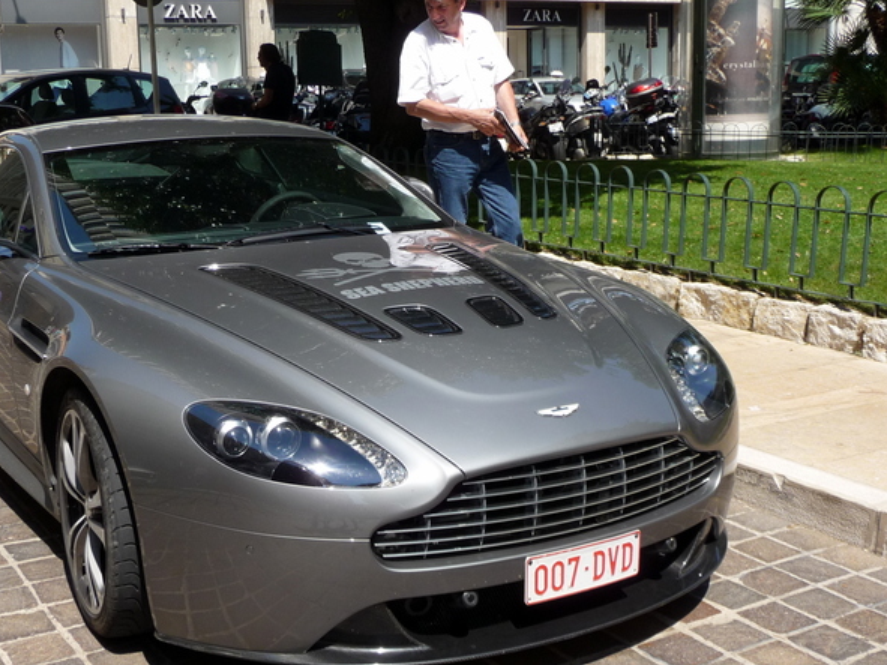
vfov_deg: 31.5
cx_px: 323
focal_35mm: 46
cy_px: 327
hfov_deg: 40.9
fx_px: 1178
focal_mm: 5.6
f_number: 3.6
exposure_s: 1/640
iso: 100
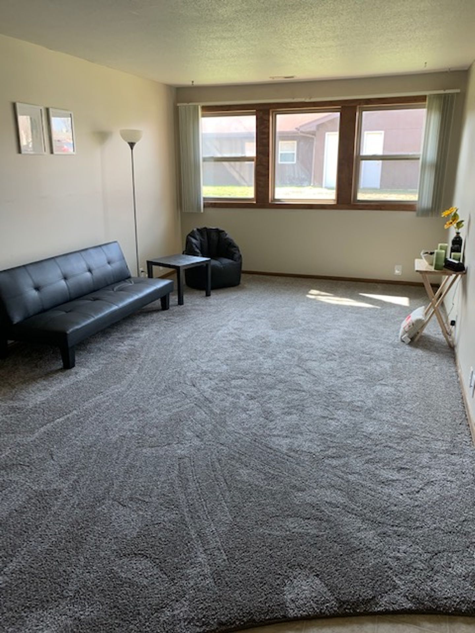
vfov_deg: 67.3
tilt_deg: -15.9
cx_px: 238
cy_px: 316
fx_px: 476
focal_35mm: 26
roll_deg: +1.1
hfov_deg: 53.1
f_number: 1.8
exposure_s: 1/121
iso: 100
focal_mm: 4.25
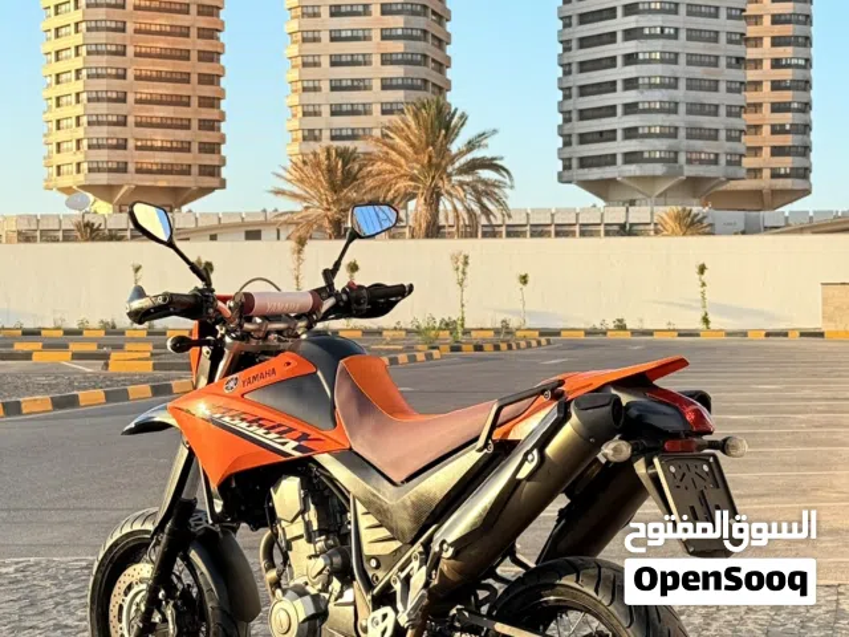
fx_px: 1177
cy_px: 318
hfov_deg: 39.7
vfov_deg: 30.3
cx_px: 424
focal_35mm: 48
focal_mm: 6.76
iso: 64
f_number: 1.78
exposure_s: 1/1000
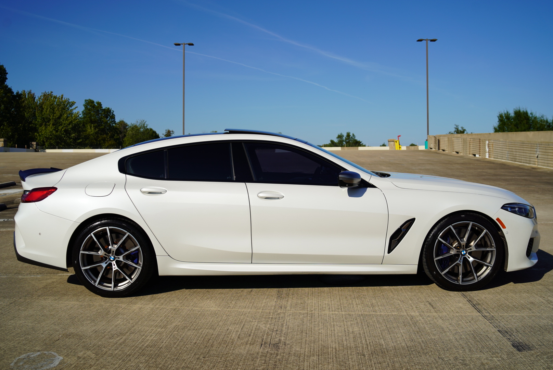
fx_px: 538
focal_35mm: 35
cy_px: 185
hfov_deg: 54.4
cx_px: 276
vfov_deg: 37.9
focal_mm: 35
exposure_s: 1/1600
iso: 100
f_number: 5
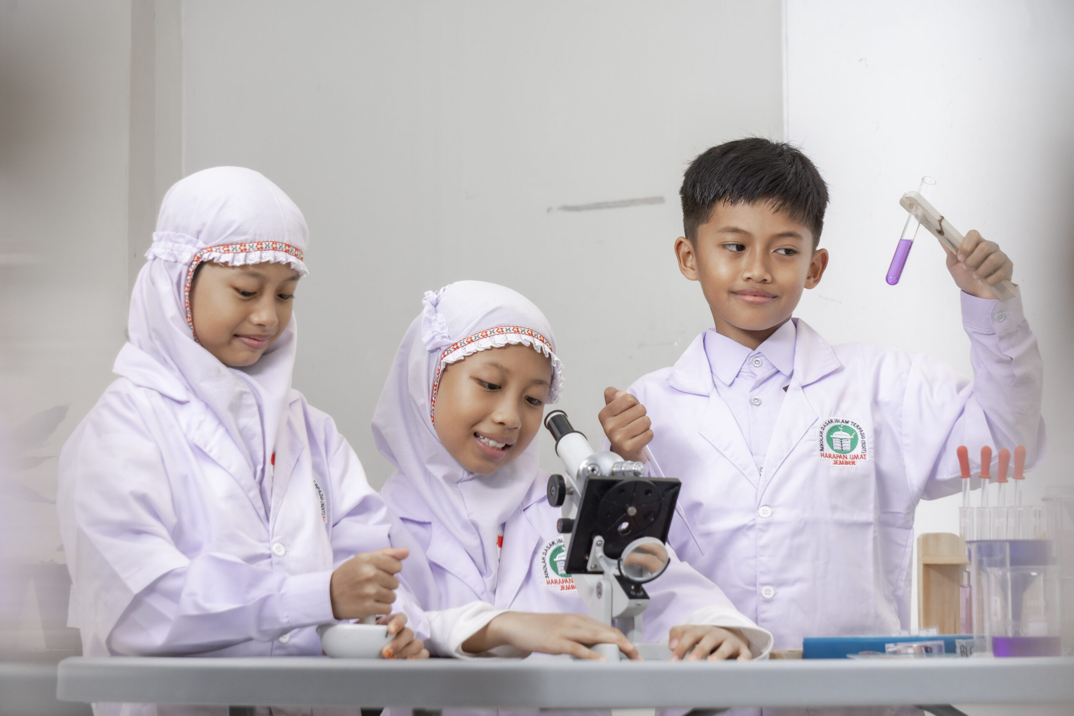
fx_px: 4385
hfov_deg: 14.0
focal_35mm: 147
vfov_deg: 9.3
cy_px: 358
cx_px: 537
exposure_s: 1/160
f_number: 5.6
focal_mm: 98
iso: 160
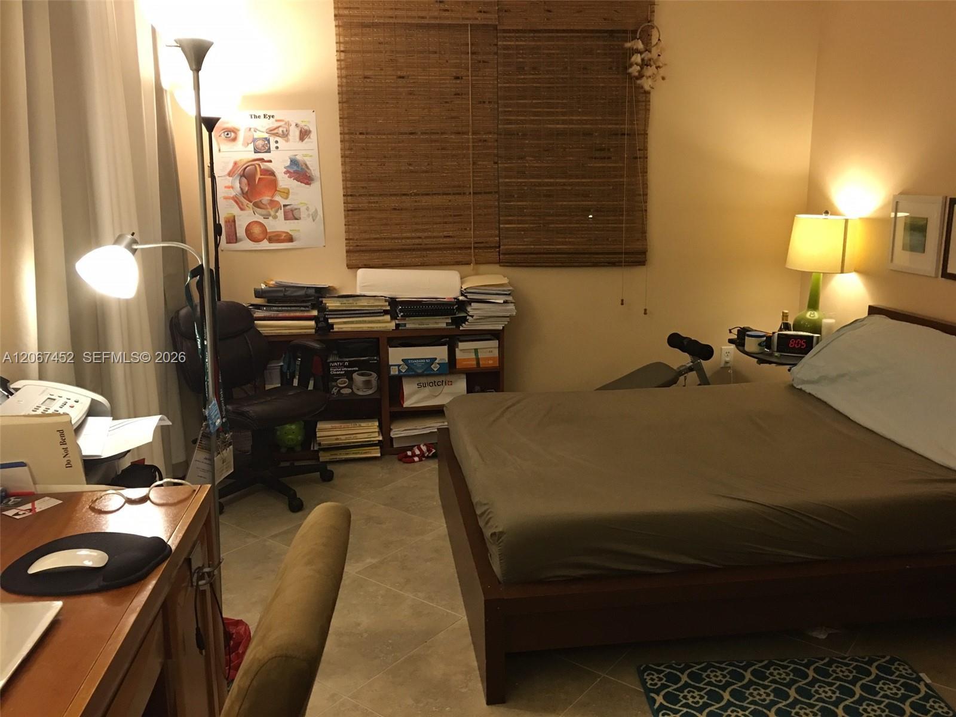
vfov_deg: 48.2
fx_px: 801
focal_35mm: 29
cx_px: 478
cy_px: 358
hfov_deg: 61.7
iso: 80
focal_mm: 4.15
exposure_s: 1/15
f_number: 2.2
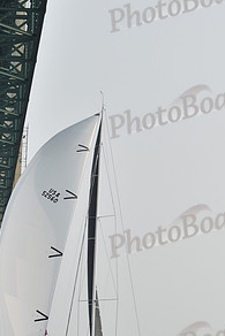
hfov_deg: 8.4
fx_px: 1526
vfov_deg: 12.6
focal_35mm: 163
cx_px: 49
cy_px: 185
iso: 250
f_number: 8
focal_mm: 82
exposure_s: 1/1250
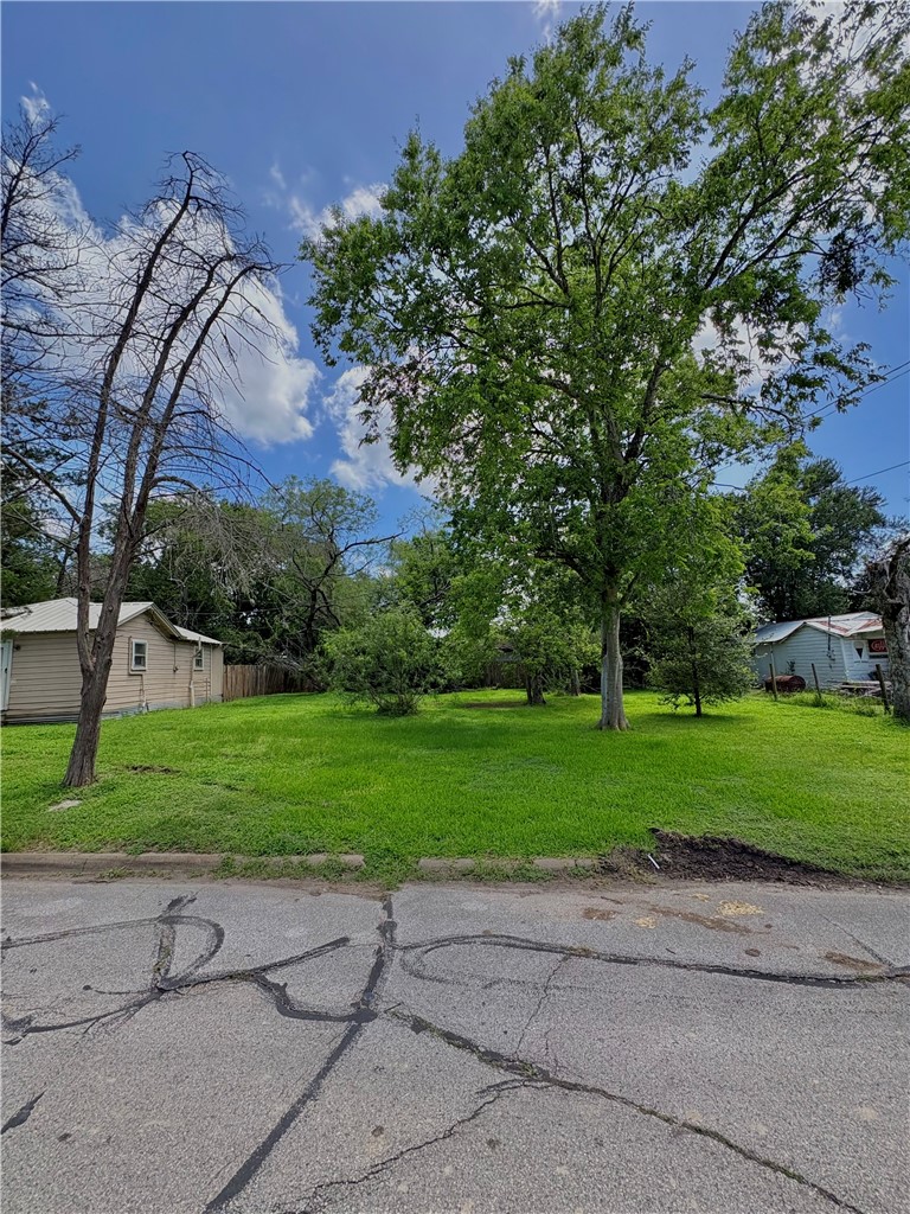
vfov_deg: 102.1
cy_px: 607
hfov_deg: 85.7
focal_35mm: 14
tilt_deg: +8.8
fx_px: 491
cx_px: 455
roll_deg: +2.3
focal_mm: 2.22
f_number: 2.2
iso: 64
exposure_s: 1/636
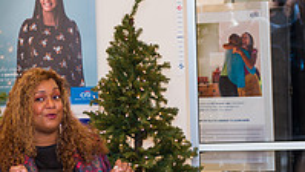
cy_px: 161
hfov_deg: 12.2
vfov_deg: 6.8
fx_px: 1432
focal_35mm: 177
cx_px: 112
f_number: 3.2
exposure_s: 1/200
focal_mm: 58
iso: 400
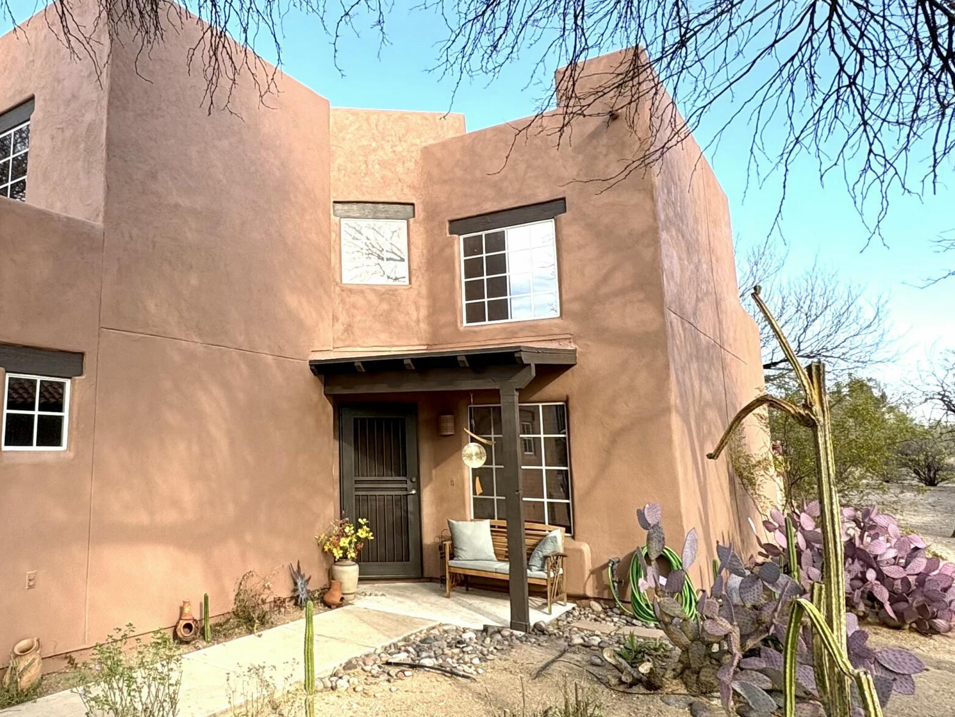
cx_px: 271
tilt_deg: +9.9
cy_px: 323
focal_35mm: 27
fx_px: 745
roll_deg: +0.1
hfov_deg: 62.6
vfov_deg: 51.3
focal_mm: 2.22
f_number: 2.2
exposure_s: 1/359
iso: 40
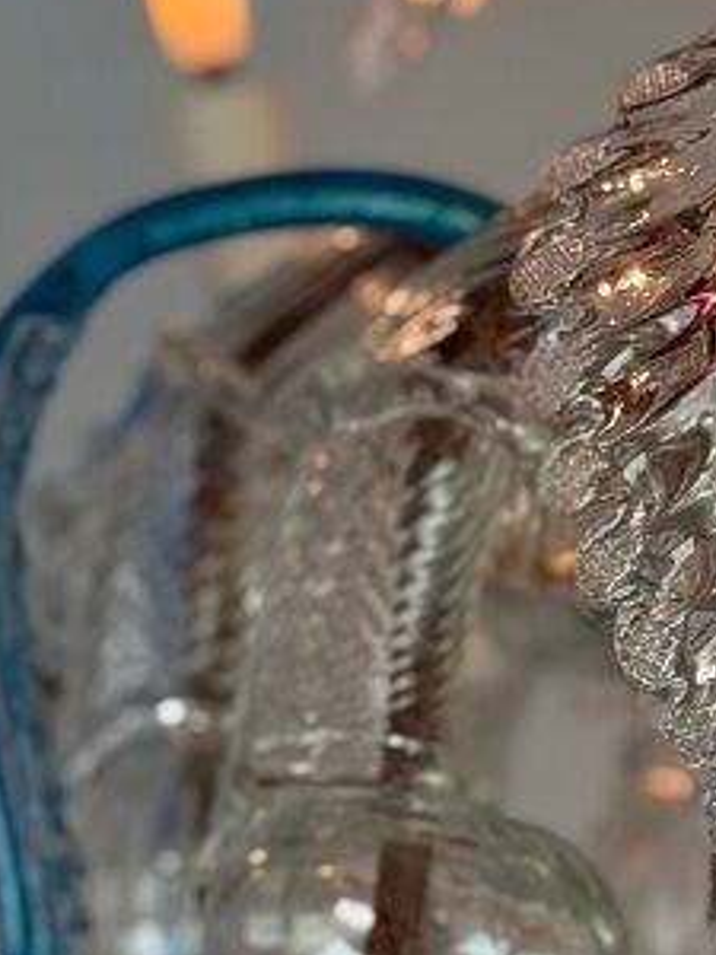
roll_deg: -0.6
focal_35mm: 192
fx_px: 5295
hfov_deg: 7.5
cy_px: 592
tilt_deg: +6.5
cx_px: -487
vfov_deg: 10.3
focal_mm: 6.76
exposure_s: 1/100
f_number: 1.78
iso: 200
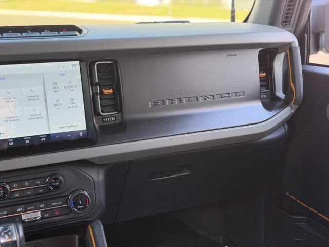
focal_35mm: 48
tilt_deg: -15.8
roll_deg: -1.3
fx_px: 456
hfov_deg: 39.7
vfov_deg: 30.3
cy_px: 124
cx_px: 164
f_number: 1.78
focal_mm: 6.76
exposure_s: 1/60
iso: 125
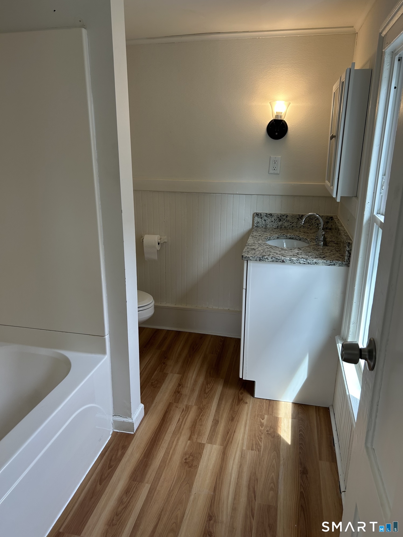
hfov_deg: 53.1
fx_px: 404
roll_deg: -0.3
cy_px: 268
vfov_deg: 67.3
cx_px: 202
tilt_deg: -18.0
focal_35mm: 26
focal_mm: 5.7
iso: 40
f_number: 1.5
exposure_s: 1/120
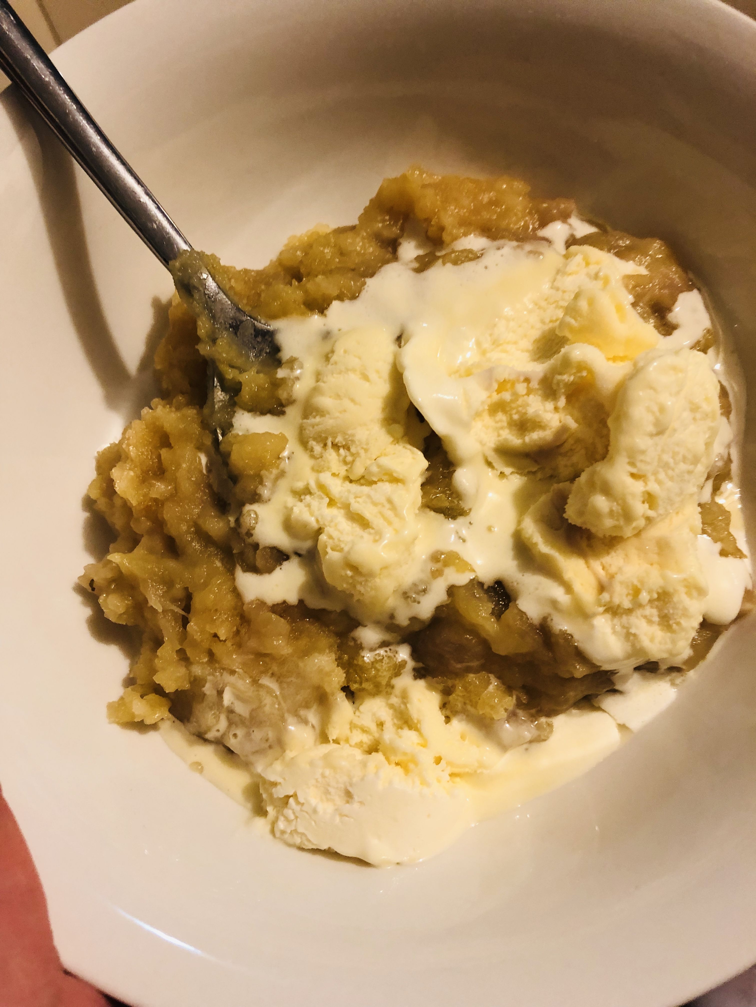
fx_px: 815
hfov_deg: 49.7
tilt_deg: -67.4
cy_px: 504
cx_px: 378
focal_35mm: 28
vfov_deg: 63.4
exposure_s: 1/17
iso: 64
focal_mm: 4
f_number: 1.8
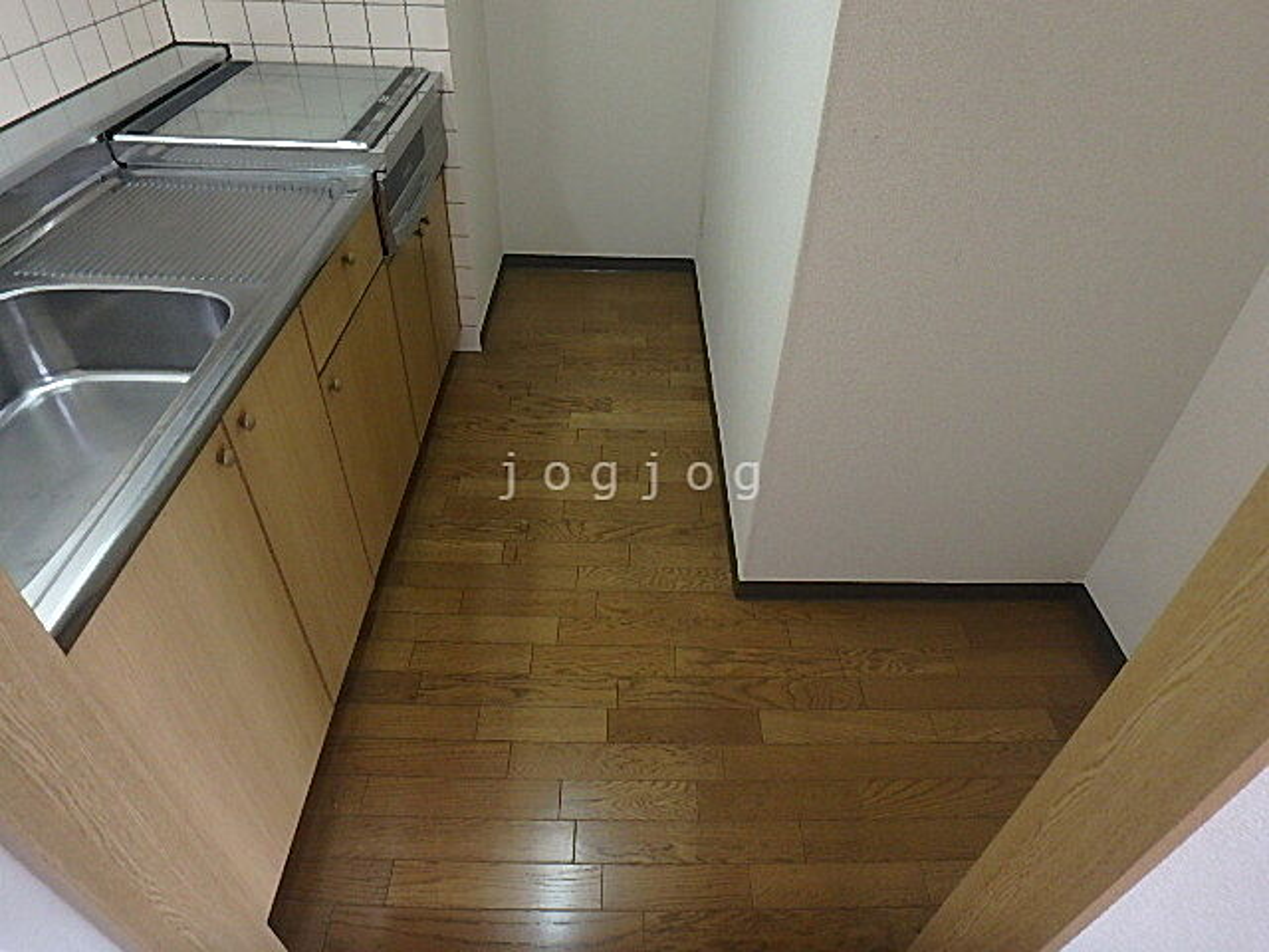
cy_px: 476
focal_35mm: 21
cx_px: 634
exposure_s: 1/30
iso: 500
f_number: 3.5
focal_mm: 3.7
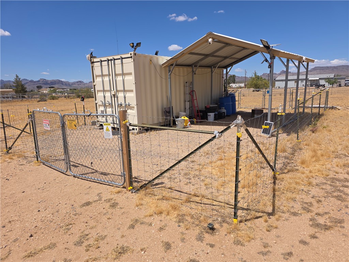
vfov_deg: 58.9
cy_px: 131
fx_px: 232
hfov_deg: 73.9
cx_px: 174
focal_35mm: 23
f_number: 1.7
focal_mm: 6.3
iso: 12
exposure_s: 1/1457
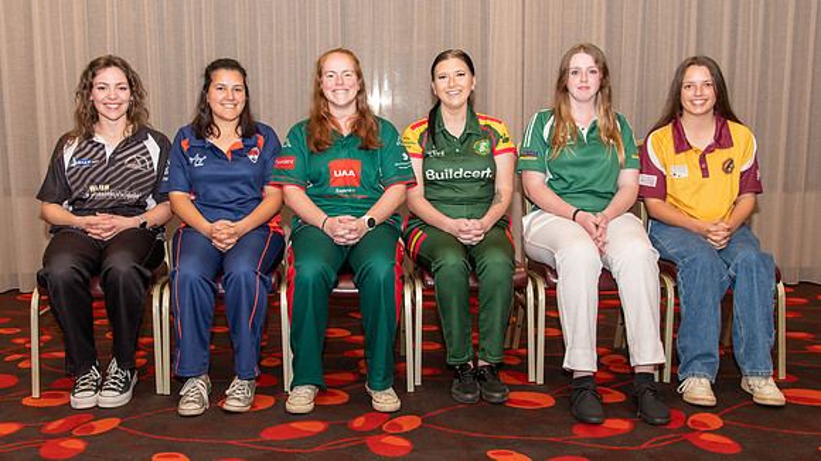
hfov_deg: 54.0
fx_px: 806
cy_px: 237
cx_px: 392
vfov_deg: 32.0
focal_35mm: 37
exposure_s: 1/60
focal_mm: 32
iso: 800
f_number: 5.6
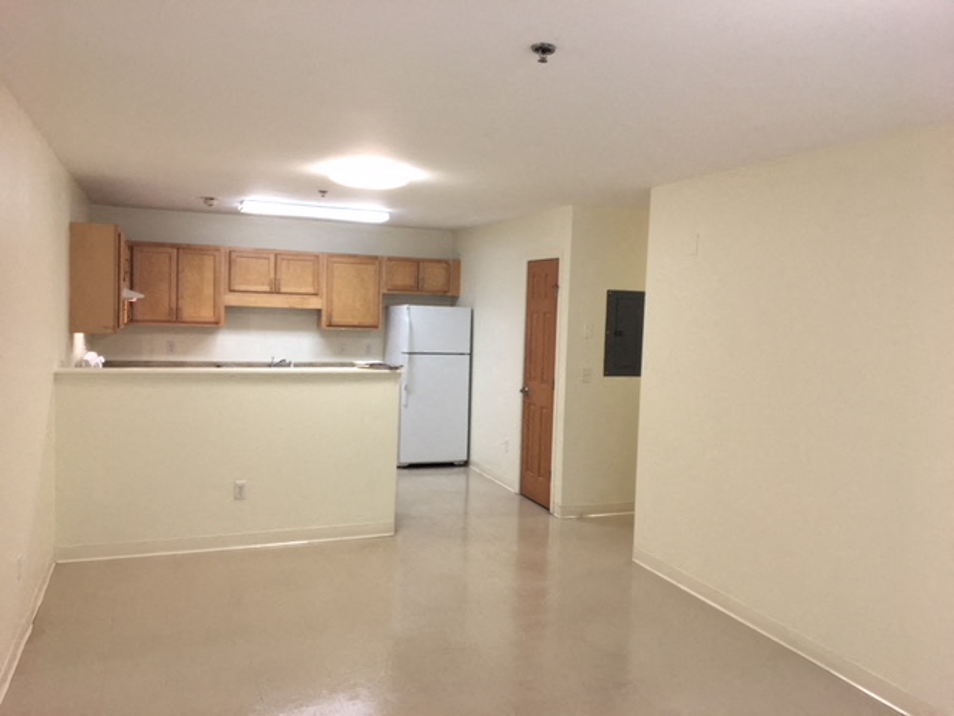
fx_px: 799
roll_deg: -1.6
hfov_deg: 61.7
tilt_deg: -3.0
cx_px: 477
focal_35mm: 29
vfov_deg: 48.2
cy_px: 358
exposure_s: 1/30
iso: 40
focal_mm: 4.15
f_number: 2.2
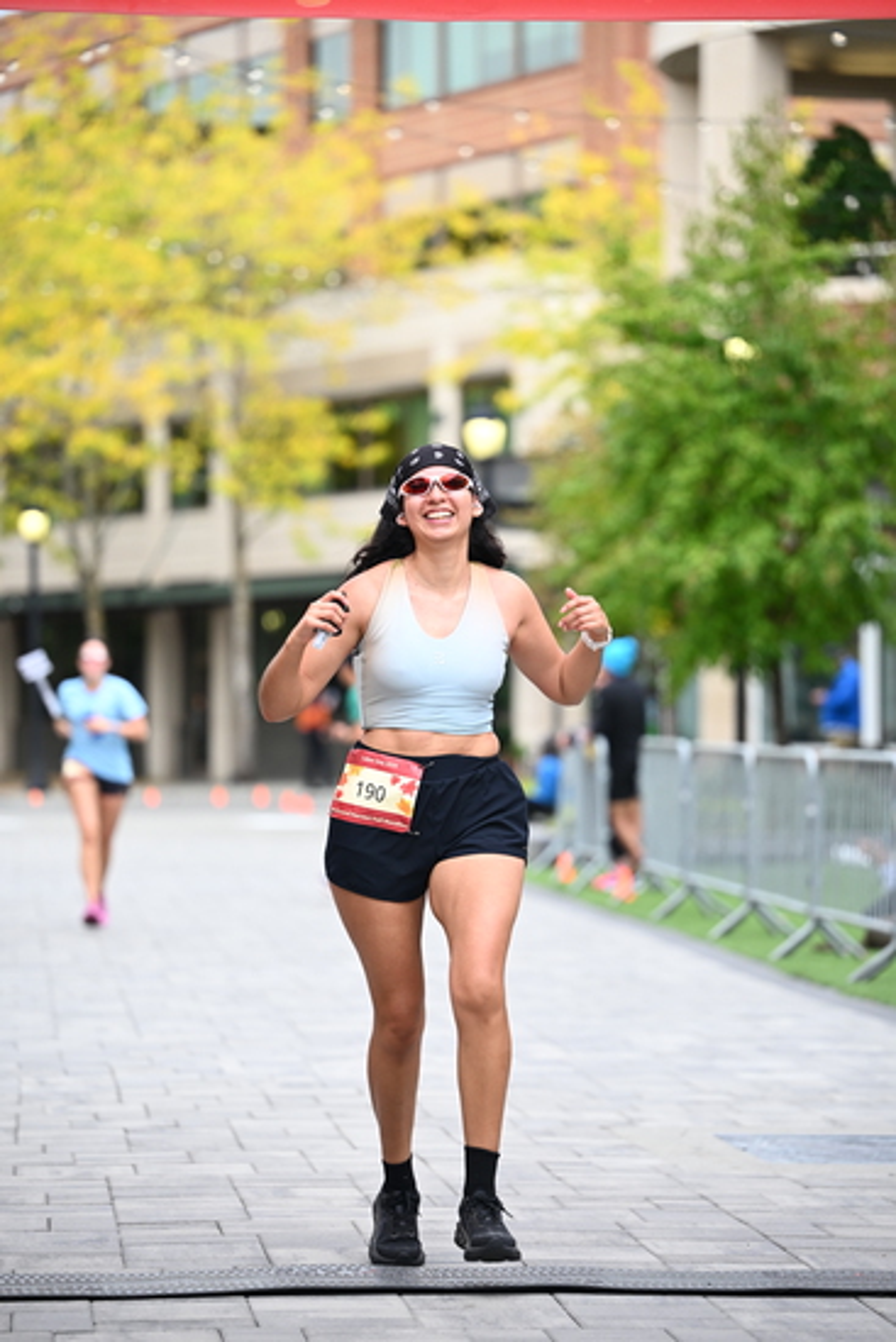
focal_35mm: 125
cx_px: 448
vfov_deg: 16.4
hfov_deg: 11.0
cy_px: 671
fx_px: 4663
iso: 640
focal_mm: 125
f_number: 2.8
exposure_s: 1/1600
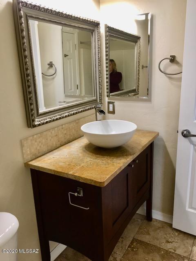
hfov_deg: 48.2
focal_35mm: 29
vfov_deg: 61.7
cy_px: 130
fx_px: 219
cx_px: 98
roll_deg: +1.4
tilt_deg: -15.8
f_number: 2.2
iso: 40
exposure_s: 1/30
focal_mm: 4.15
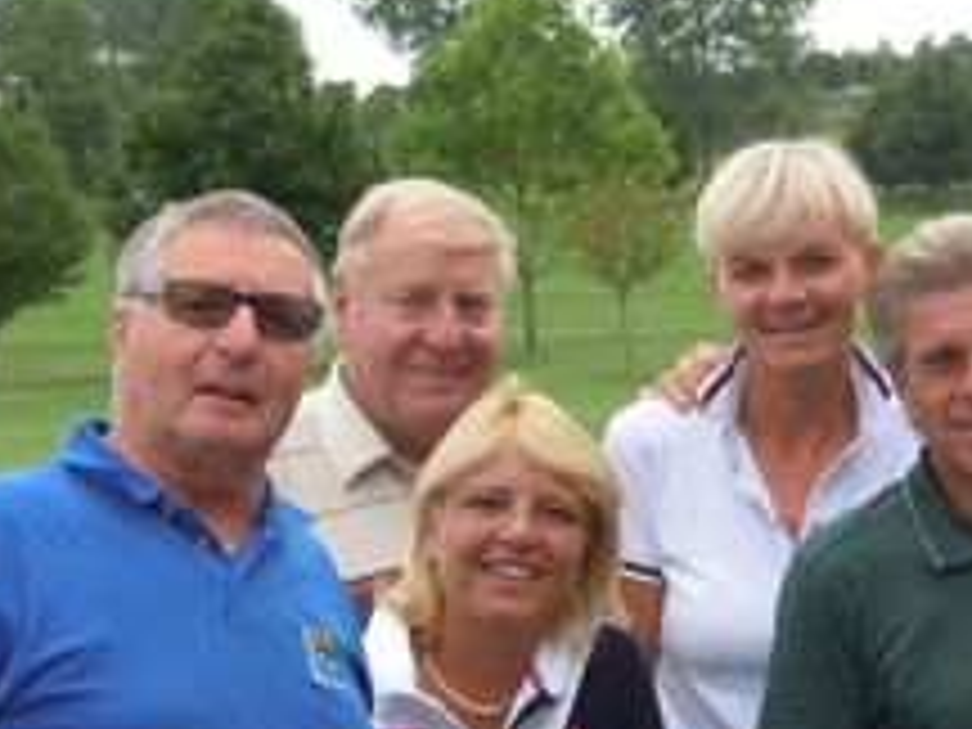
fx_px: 3061
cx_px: 662
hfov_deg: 18.0
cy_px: 508
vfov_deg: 13.6
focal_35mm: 109
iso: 100
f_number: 3.4
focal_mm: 8.3
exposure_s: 1/320
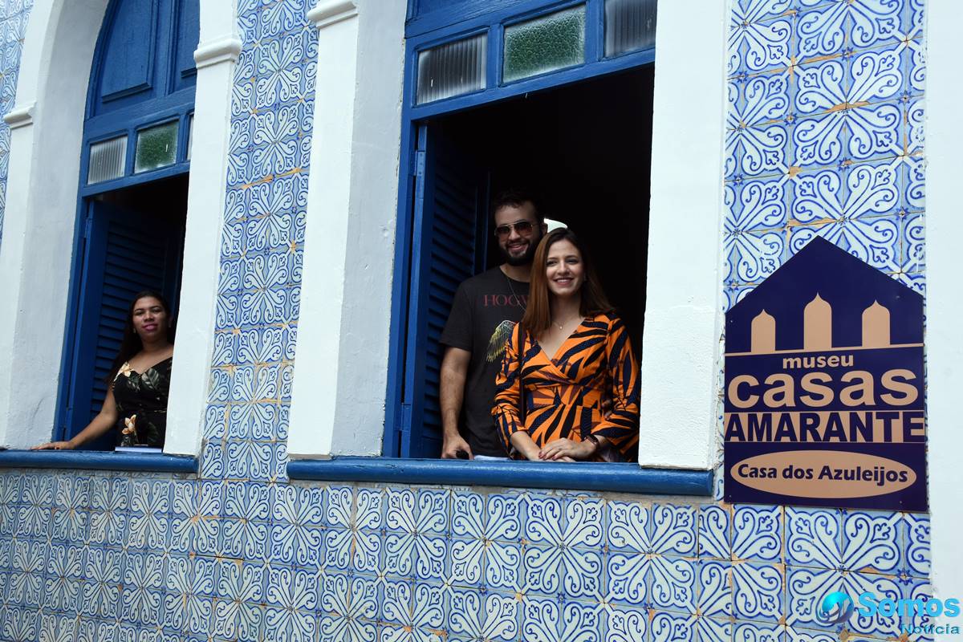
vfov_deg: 33.0
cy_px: 321
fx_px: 1083
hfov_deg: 47.9
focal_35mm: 40
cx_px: 482
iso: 320
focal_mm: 27
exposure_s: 1/125
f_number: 13
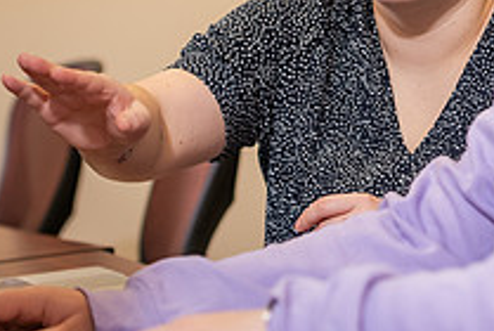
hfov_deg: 10.6
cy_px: -4
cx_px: 388
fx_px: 2666
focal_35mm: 194
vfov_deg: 7.1
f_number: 3.2
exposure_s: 1/200
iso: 800
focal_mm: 70
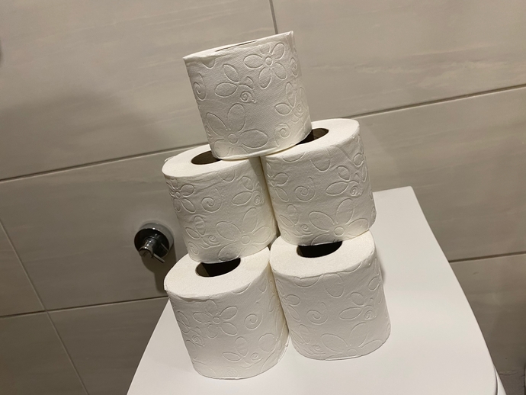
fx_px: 395
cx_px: 263
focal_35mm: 26
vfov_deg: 53.1
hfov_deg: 67.3
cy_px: 198
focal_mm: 4.25
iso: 125
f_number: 1.8
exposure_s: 1/50
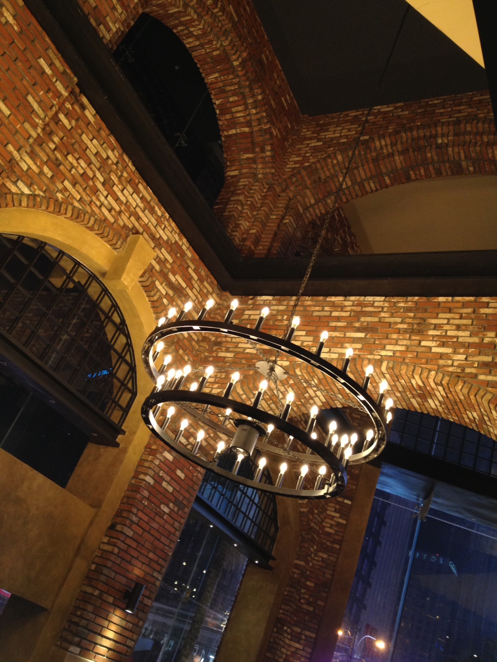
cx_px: 248
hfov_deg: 40.7
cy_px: 331
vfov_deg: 52.6
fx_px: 670
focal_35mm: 35
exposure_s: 1/20
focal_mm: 4.28
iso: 100
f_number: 2.4
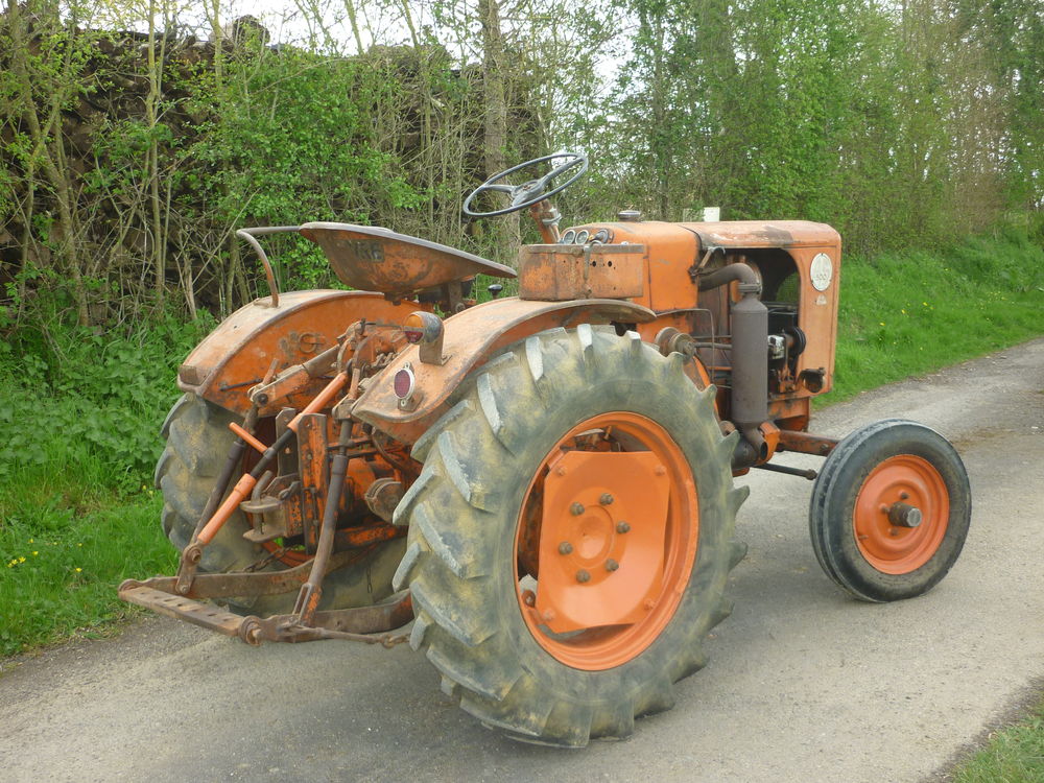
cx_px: 522
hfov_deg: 47.9
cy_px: 392
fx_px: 1176
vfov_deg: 36.8
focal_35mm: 39
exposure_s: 1/200
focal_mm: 6.4
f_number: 3
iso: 100
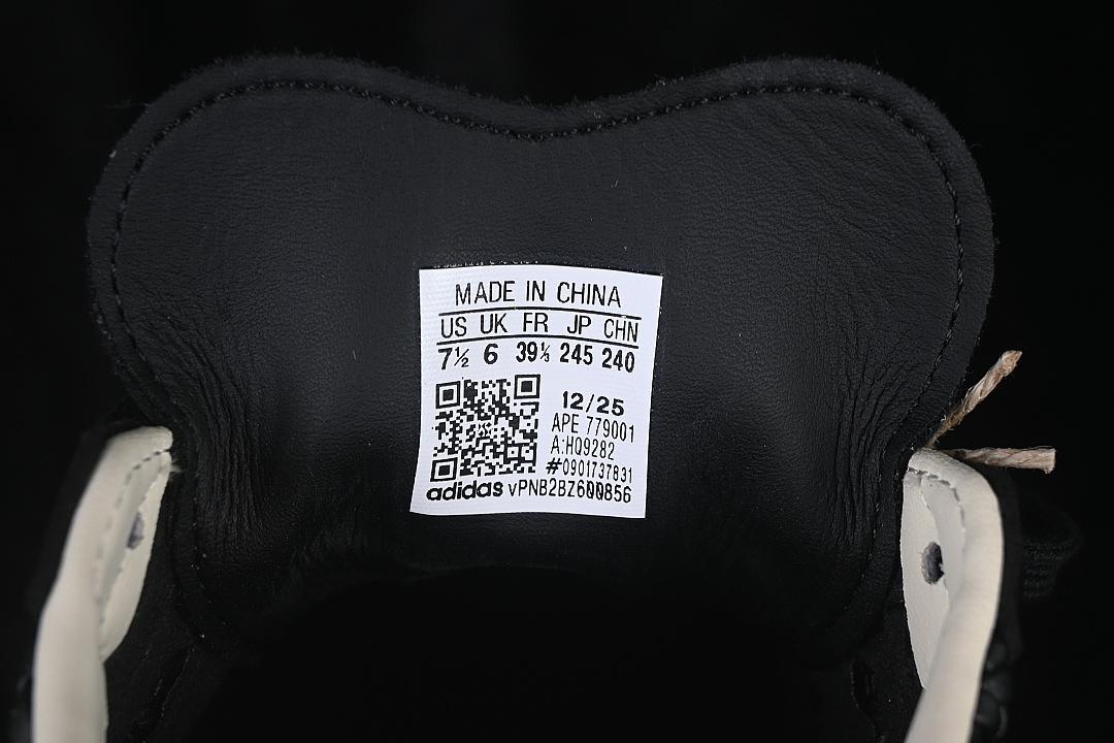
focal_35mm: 75
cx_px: 557
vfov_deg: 18.2
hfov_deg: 27.0
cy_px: 372
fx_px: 2321
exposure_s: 1/80
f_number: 8
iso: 160
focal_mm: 50
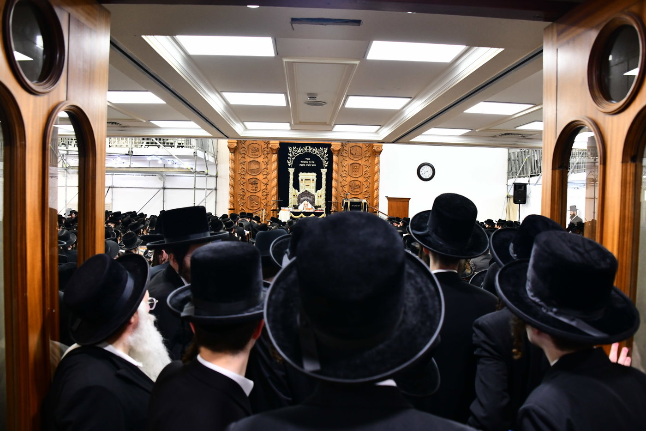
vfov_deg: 46.4
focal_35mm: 28
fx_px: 502
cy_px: 216
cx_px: 323
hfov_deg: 65.5
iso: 2000
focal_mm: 28
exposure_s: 1/160
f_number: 5.6
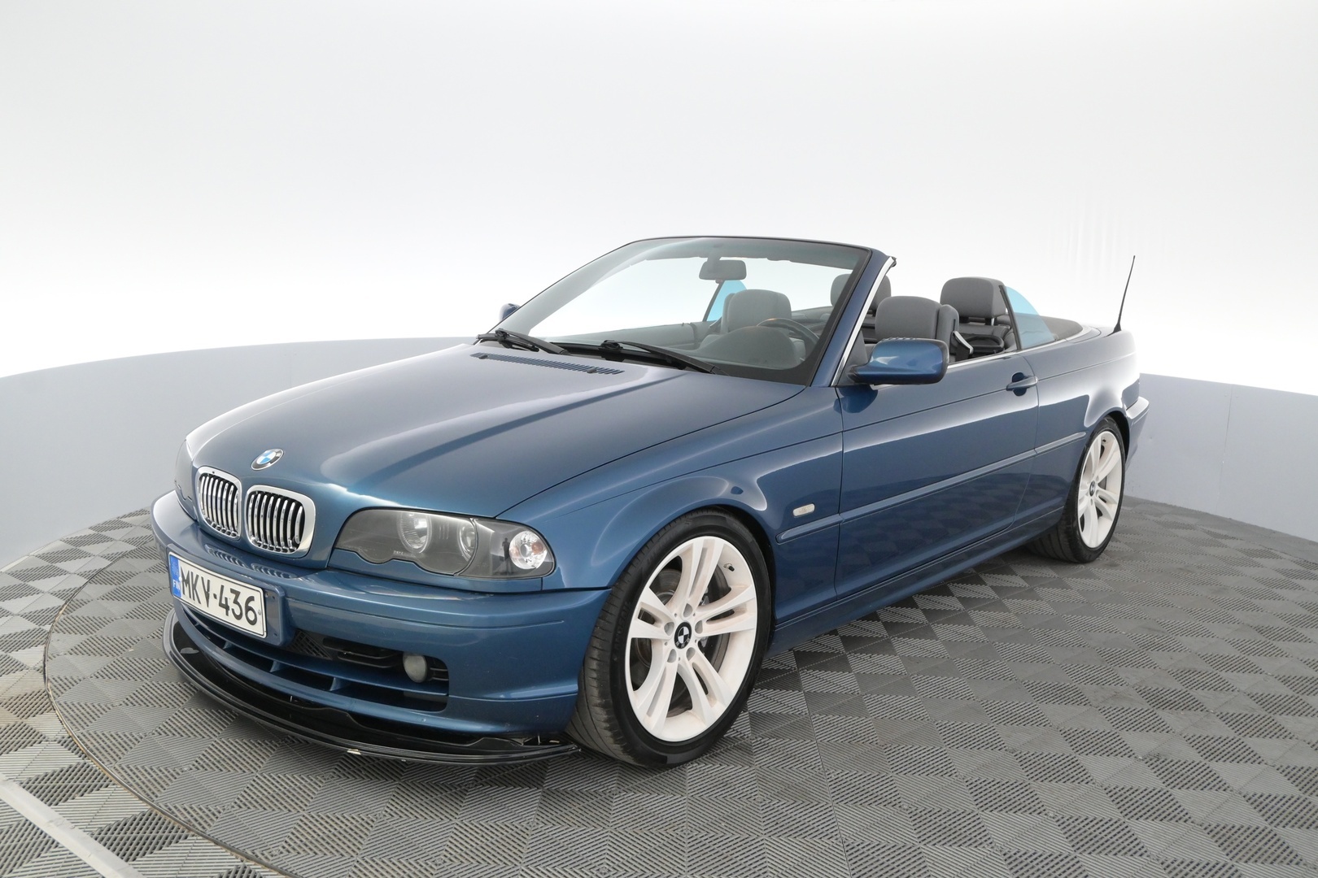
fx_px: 1126
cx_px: 659
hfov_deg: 60.7
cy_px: 439
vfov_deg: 42.6
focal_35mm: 31
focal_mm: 20.5
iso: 2500
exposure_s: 1/100
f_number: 5
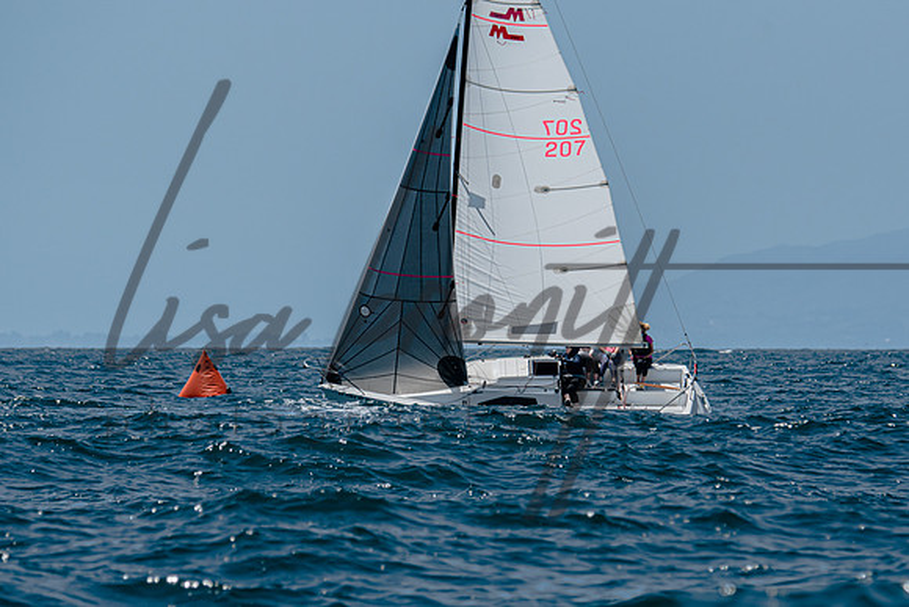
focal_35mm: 466
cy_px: 353
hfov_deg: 4.4
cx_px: 539
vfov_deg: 3.0
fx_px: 11777
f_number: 5.6
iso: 200
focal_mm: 260
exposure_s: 1/2000
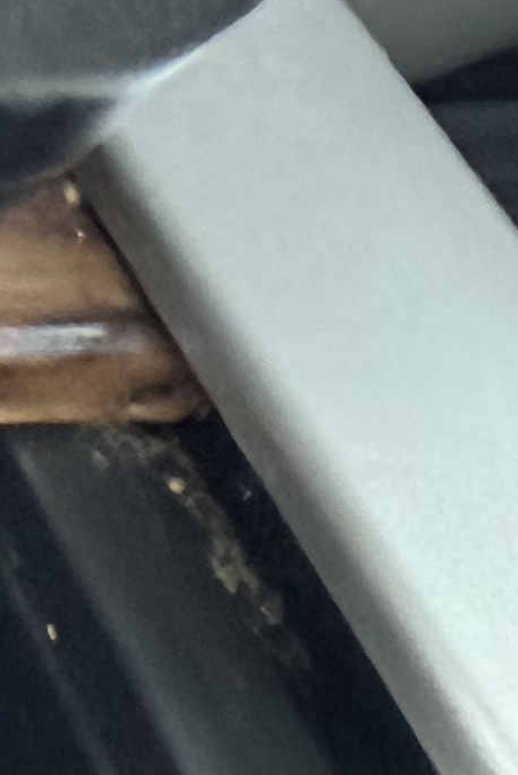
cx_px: -1485
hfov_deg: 7.2
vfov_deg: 12.9
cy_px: -575
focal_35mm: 146
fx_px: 3148
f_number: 2.2
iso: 640
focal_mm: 2.22
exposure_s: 1/50
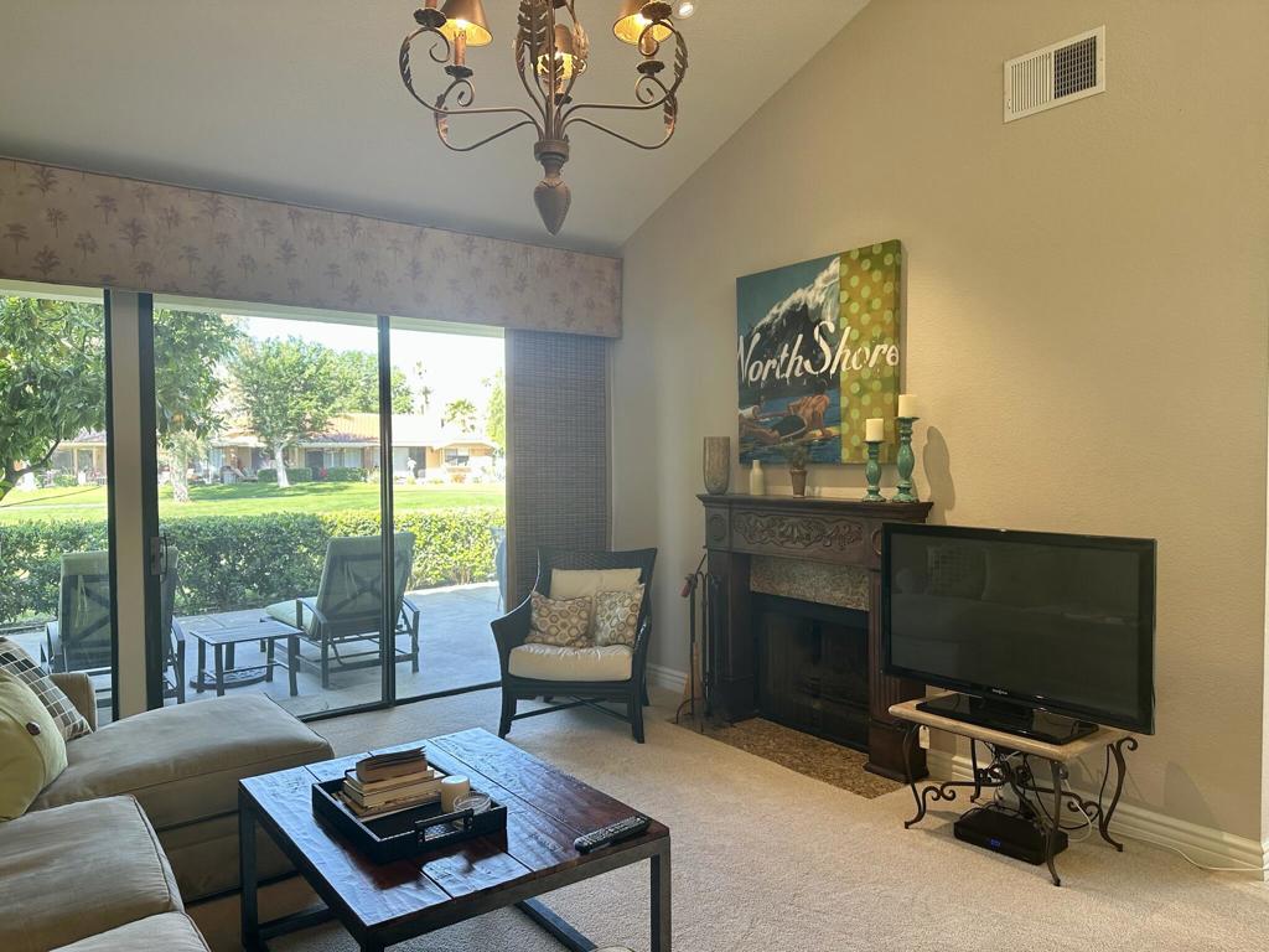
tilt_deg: -1.8
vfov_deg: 56.8
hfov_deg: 71.6
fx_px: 880
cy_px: 476
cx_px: 634
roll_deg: +0.6
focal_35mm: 24
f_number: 1.78
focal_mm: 6.86
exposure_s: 1/130
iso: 100
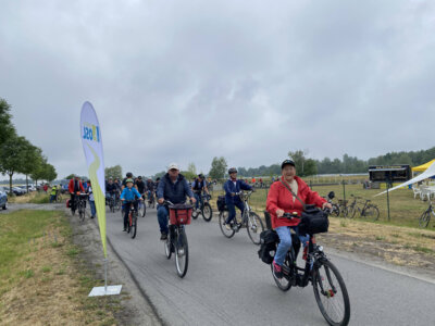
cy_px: 163
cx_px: 218
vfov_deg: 53.1
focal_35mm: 26
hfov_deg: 67.3
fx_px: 327
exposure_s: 1/2066
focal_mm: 4.2
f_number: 1.8
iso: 32
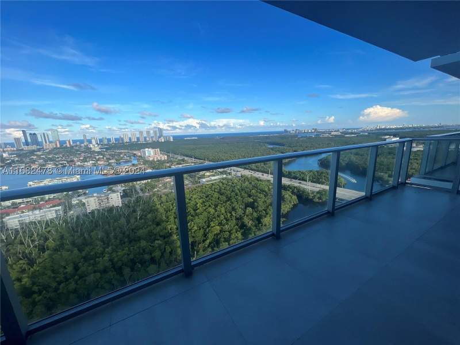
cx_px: 230
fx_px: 173
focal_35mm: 13
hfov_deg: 106.2
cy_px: 172
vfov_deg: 89.9
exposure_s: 1/889
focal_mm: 1.57
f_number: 1.8
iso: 32
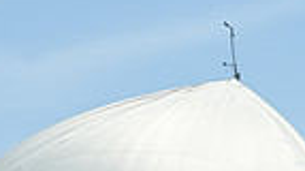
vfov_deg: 2.3
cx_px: 263
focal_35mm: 531
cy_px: 539
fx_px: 4289
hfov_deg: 4.1
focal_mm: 125
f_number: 9
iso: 320
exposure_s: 1/1000
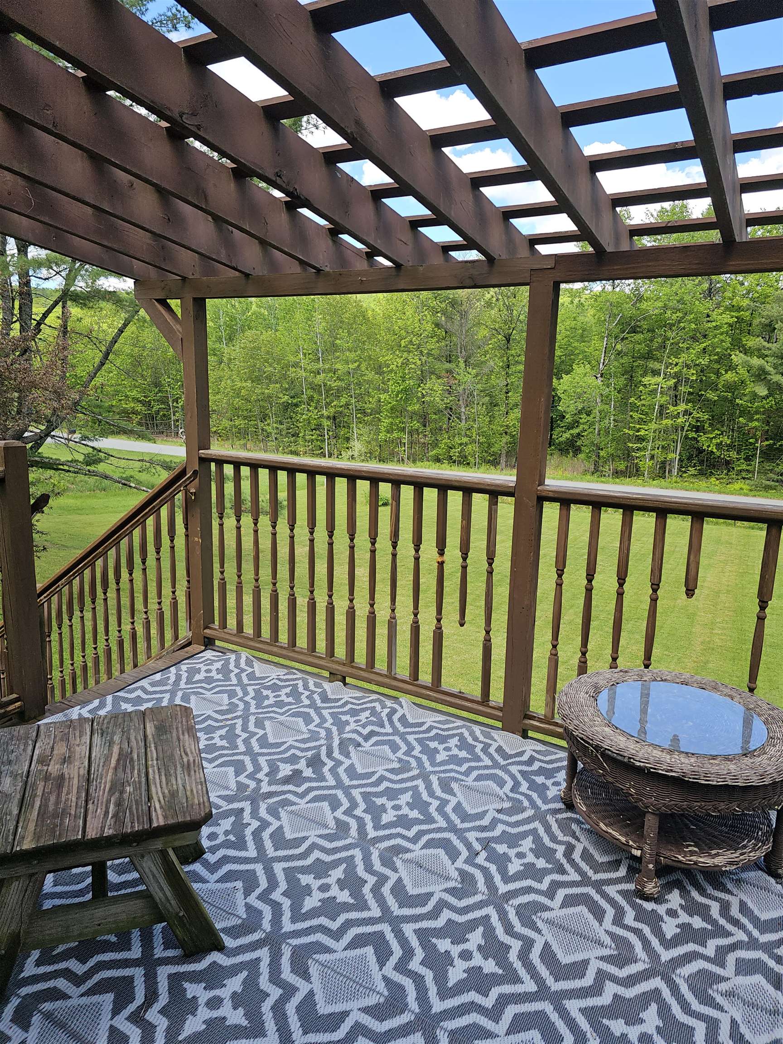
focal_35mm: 23
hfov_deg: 58.9
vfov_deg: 73.9
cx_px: 392
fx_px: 694
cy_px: 522
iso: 10
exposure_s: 1/227
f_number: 1.7
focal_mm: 6.3
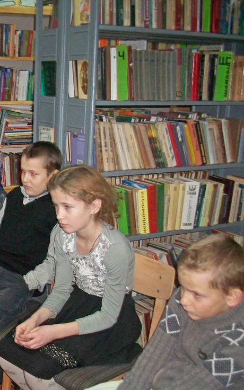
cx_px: -19
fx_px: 521
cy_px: 198
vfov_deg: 41.1
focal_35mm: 49
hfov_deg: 24.7
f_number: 2.8
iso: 160
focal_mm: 5.7
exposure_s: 1/60
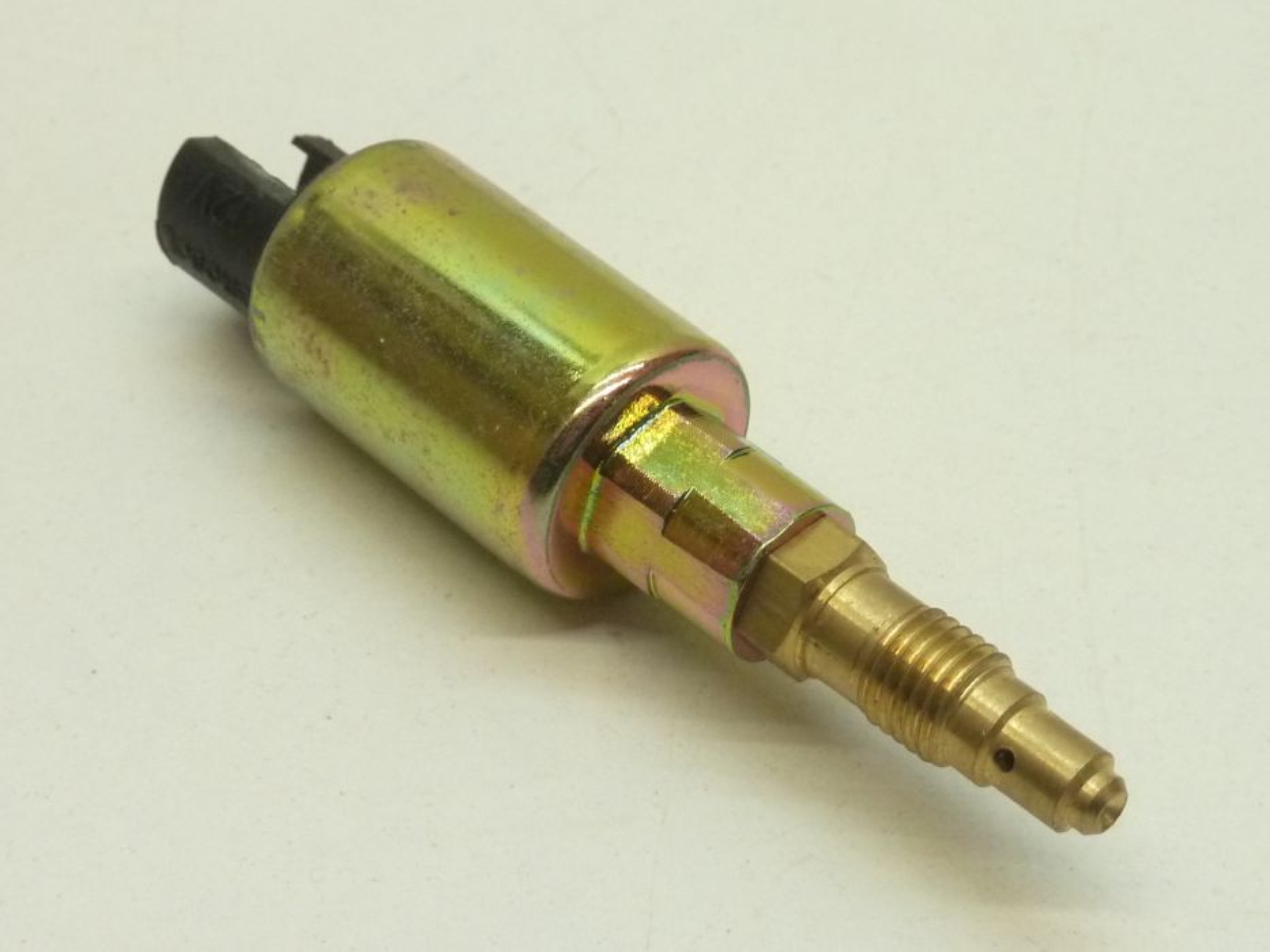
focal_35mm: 48
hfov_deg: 39.7
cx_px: 635
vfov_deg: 30.3
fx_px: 1761
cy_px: 476
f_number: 3.8
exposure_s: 1/30
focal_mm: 7.9
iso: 320
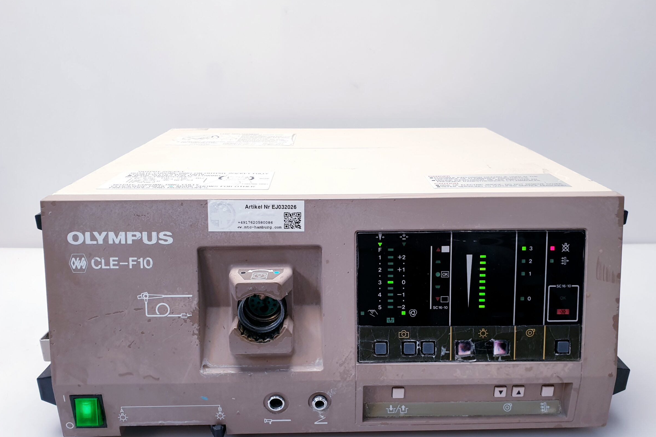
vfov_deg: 44.7
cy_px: 260
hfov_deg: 63.6
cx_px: 342
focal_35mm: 29
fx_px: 528
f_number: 2.4
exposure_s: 1/50
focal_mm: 4.3
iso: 80
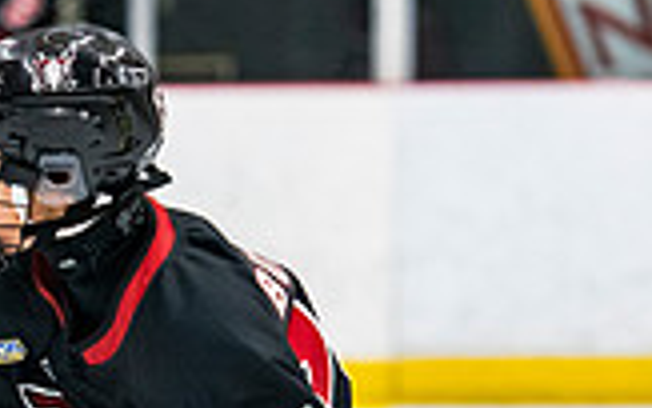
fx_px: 8372
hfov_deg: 4.4
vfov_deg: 2.8
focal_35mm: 471
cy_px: 582
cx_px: -68
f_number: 3.2
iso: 2500
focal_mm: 125
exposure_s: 1/800
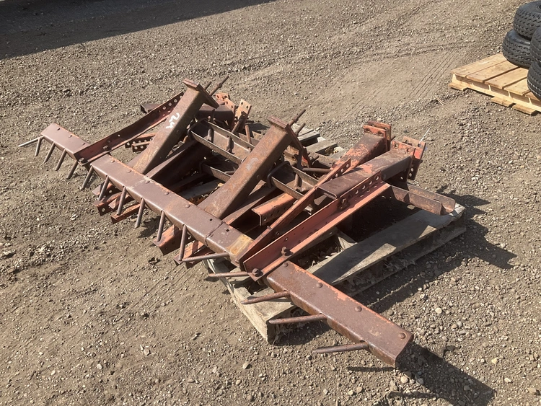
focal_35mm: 29
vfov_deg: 48.3
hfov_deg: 61.6
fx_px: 453
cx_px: 270
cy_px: 203
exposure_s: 1/898
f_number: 1.8
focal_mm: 3
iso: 25
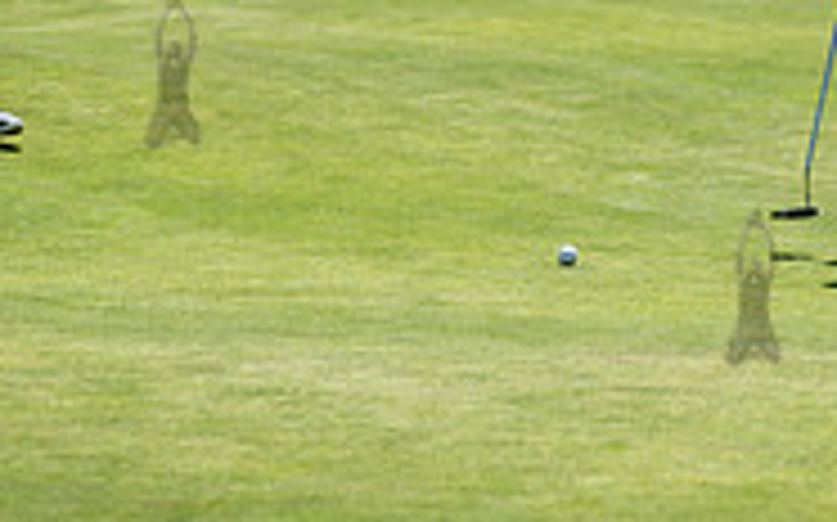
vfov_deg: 4.8
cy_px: -151
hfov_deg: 7.6
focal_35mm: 274
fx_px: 6246
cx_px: 752
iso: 100
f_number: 3.5
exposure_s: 1/1250
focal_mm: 86
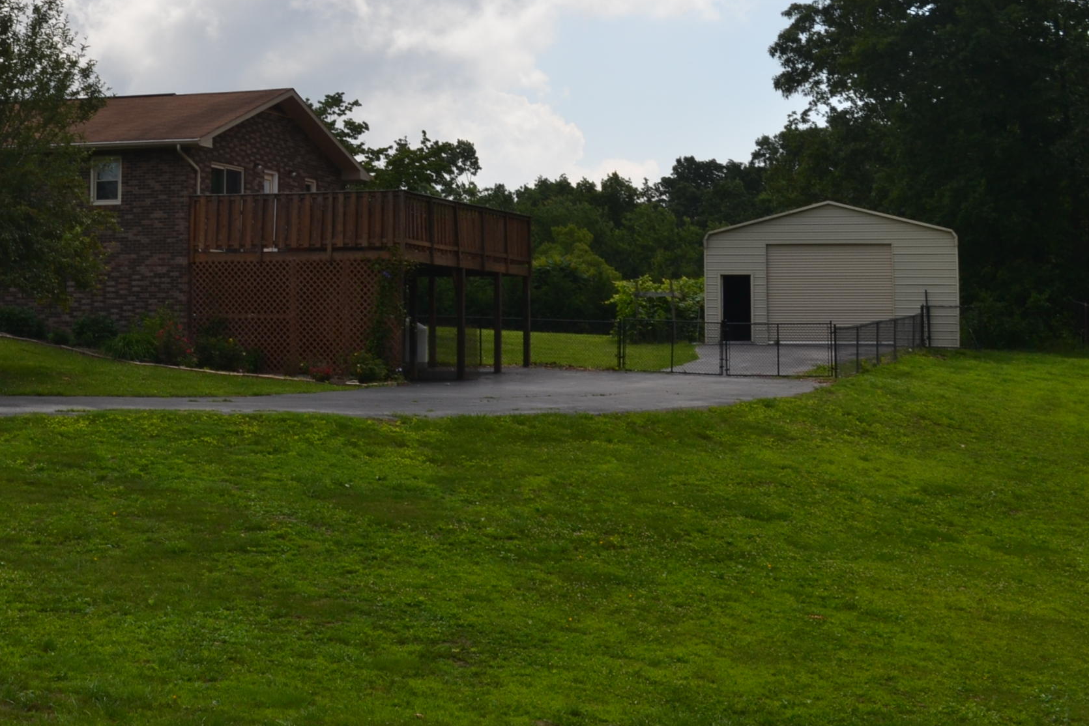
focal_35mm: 70
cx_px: 122
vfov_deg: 19.2
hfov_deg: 27.8
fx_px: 2117
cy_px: 126
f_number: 8
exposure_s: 1/200
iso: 100
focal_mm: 26
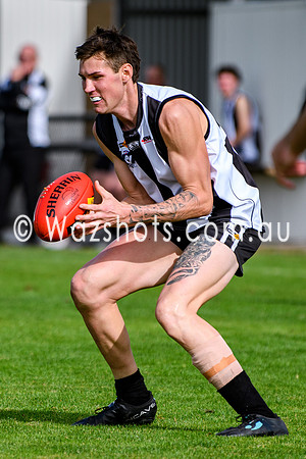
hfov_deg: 2.3
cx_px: 98
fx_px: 7708
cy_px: 257
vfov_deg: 3.4
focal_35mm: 605
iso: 100
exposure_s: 1/2000
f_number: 2.8
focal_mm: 185
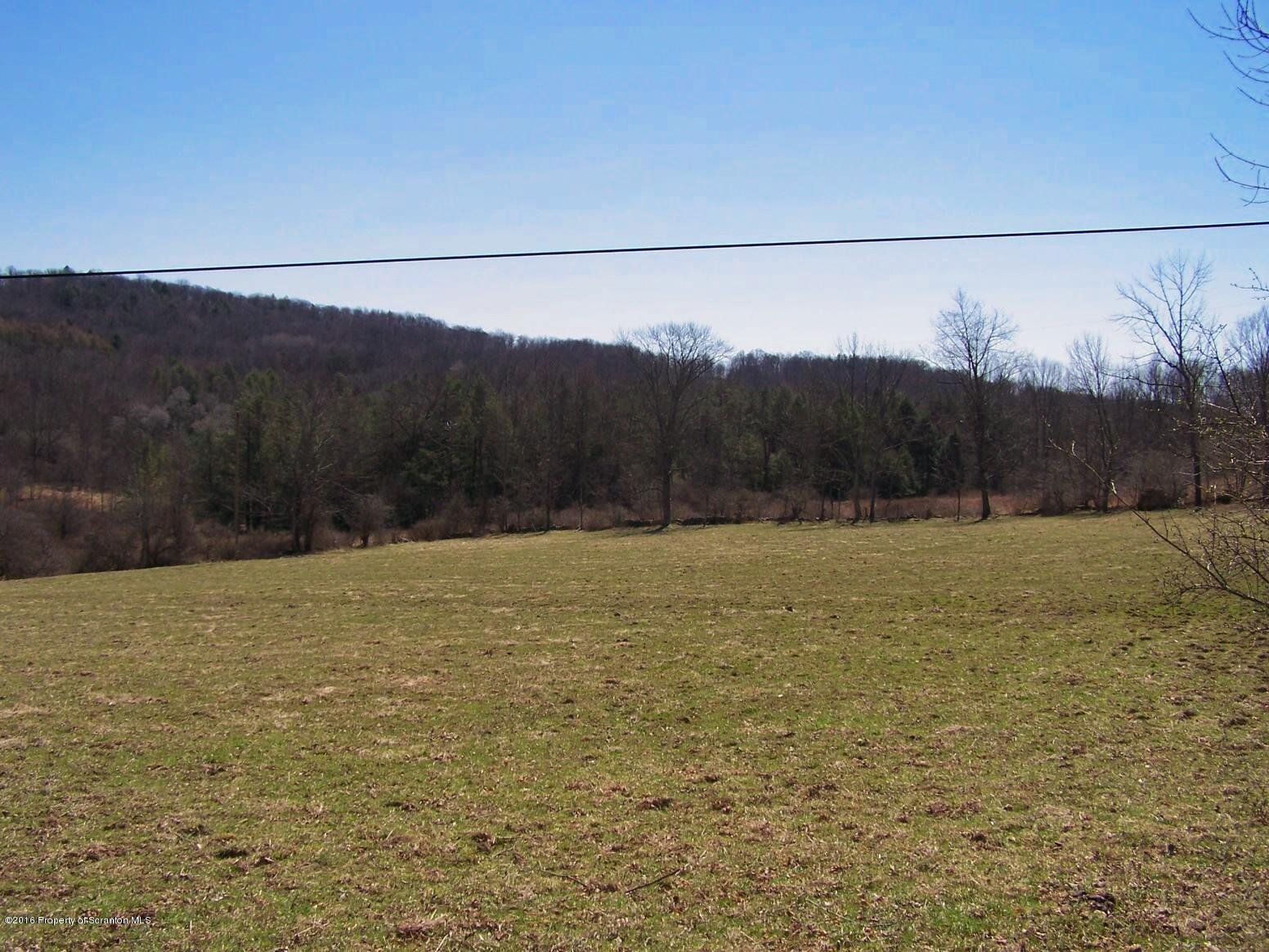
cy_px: 476
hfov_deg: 49.0
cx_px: 634
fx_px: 1393
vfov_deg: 37.7
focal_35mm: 38
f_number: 4
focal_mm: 6.3
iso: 80
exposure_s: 1/800
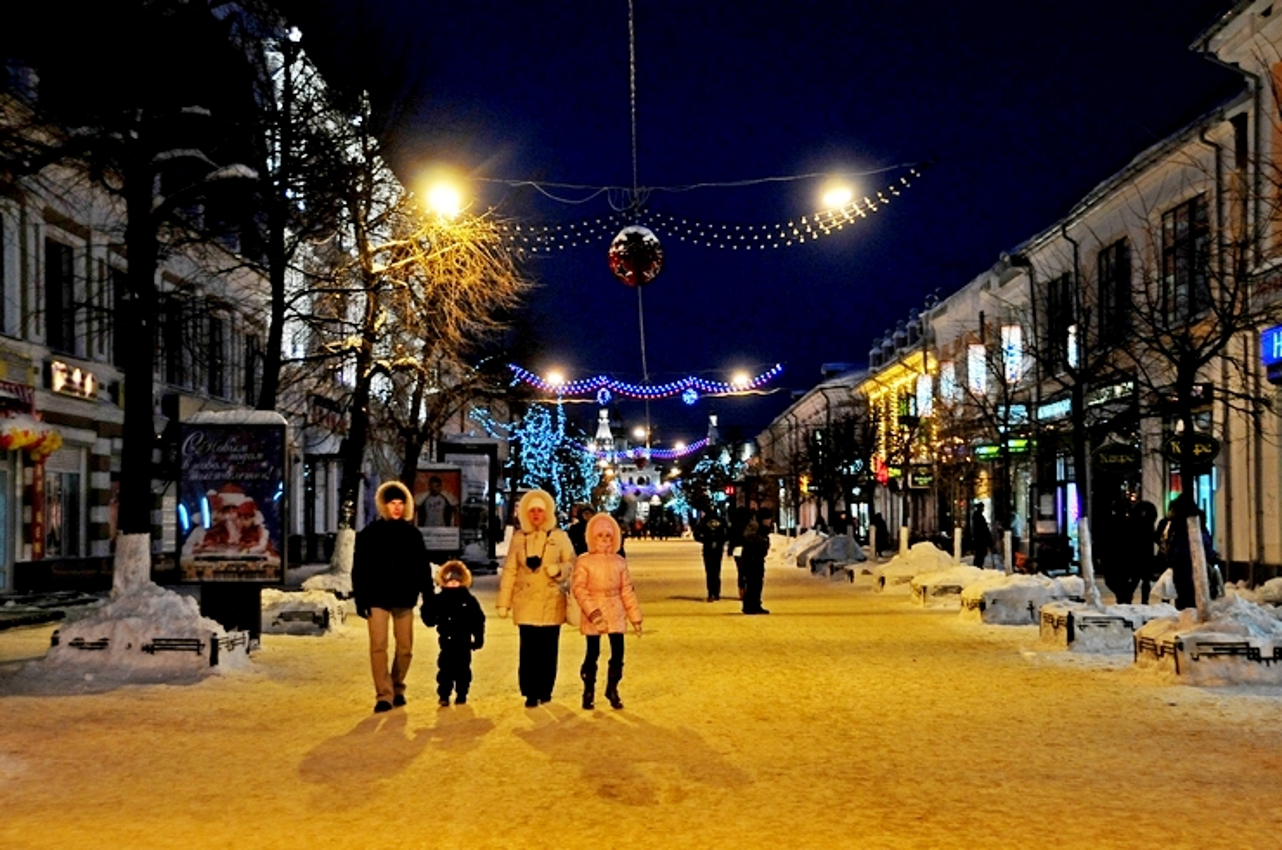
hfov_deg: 37.9
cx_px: 641
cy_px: 425
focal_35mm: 52
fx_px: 1867
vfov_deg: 25.7
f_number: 4.2
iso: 1250
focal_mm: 35
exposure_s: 1/50
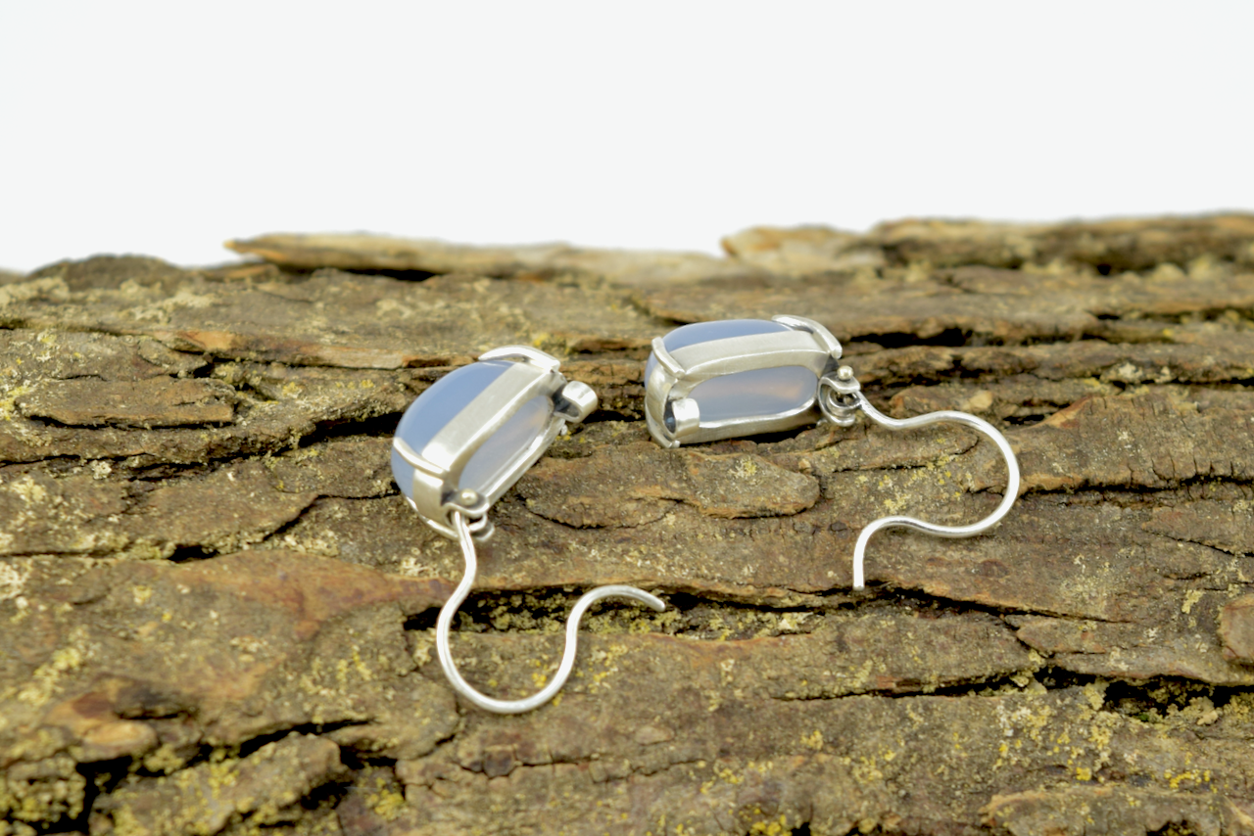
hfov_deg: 24.6
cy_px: 418
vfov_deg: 16.6
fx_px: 2874
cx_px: 627
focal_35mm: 82
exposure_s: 1/160
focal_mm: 55
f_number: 7.1
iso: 400
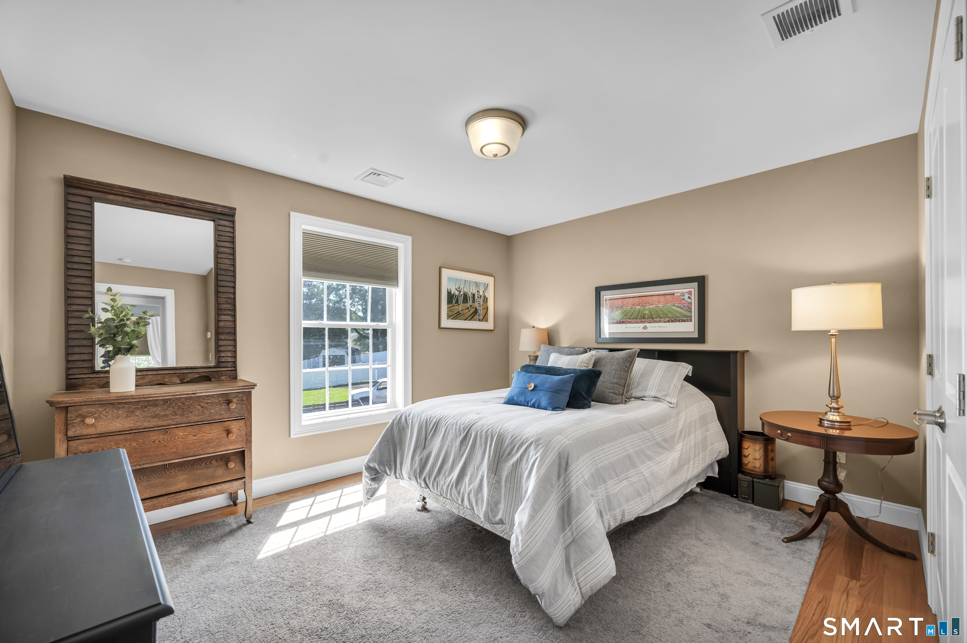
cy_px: 322
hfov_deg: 104.3
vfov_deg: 81.1
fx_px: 376
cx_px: 484
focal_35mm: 14
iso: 320
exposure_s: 1/30
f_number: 7.1
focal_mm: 14
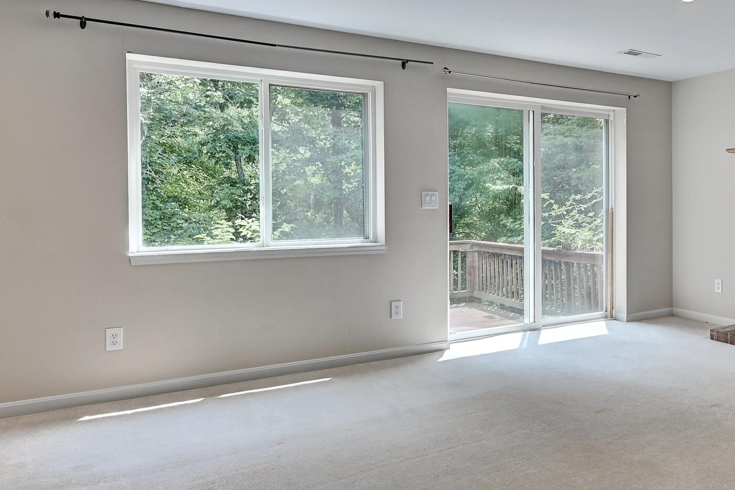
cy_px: 212
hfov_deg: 58.4
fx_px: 612
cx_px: 561
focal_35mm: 30
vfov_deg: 43.5
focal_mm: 14
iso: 400
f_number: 8
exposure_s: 1/25
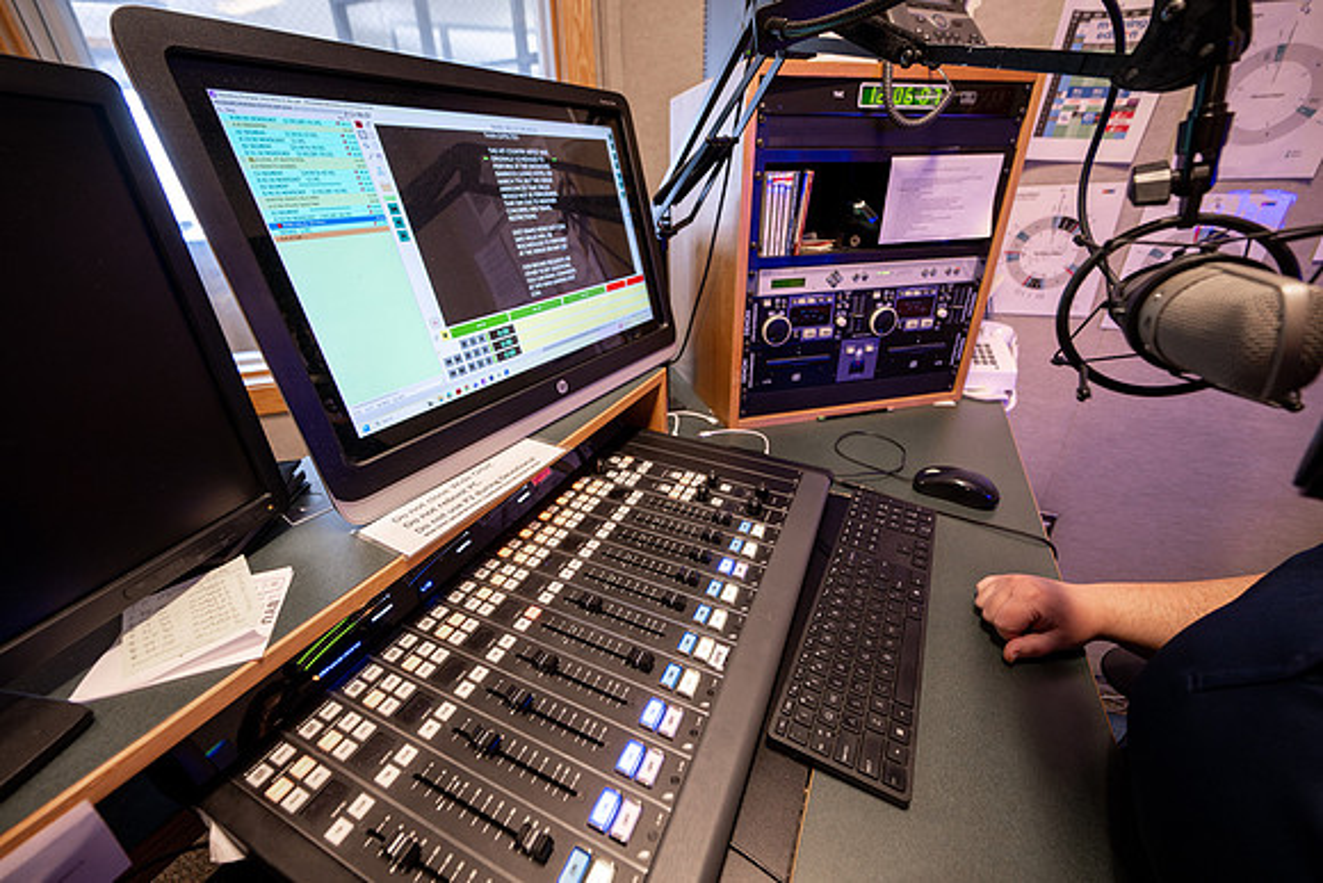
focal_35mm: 14
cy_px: 442
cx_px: 662
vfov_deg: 81.2
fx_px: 515
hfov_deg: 104.2
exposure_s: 1/160
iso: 1250
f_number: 4
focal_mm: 14
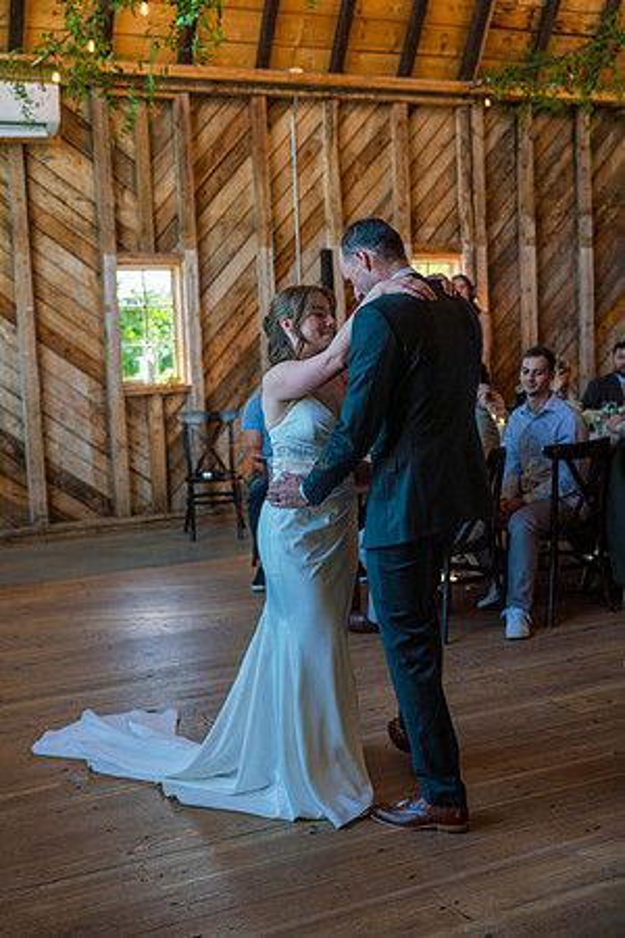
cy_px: 469
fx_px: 1172
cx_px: 312
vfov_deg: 43.6
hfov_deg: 29.9
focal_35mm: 45
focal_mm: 45
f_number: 3.2
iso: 400
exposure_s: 1/320
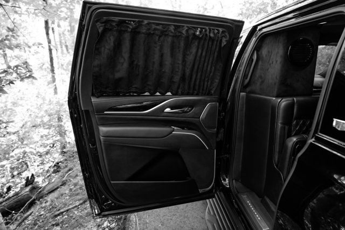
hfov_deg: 73.7
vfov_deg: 53.2
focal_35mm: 24
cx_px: 172
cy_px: 115
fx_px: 230
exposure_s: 1/250
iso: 1600
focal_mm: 24
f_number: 4
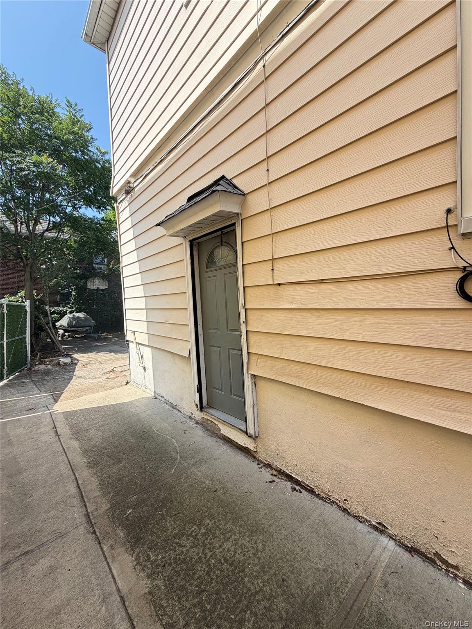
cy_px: 314
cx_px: 236
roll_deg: +0.6
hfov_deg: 85.7
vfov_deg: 102.1
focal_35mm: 14
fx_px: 255
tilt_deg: +0.8
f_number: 2.2
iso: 50
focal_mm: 2.22
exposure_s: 1/502
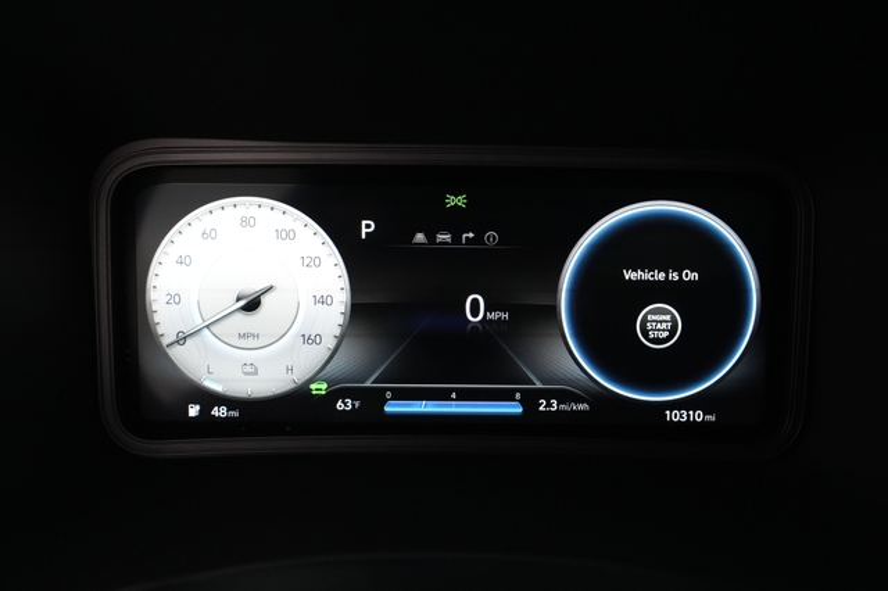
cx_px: 444
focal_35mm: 28
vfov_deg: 46.4
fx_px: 690
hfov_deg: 65.5
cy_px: 296
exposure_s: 1/100
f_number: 4.5
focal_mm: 28
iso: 6400
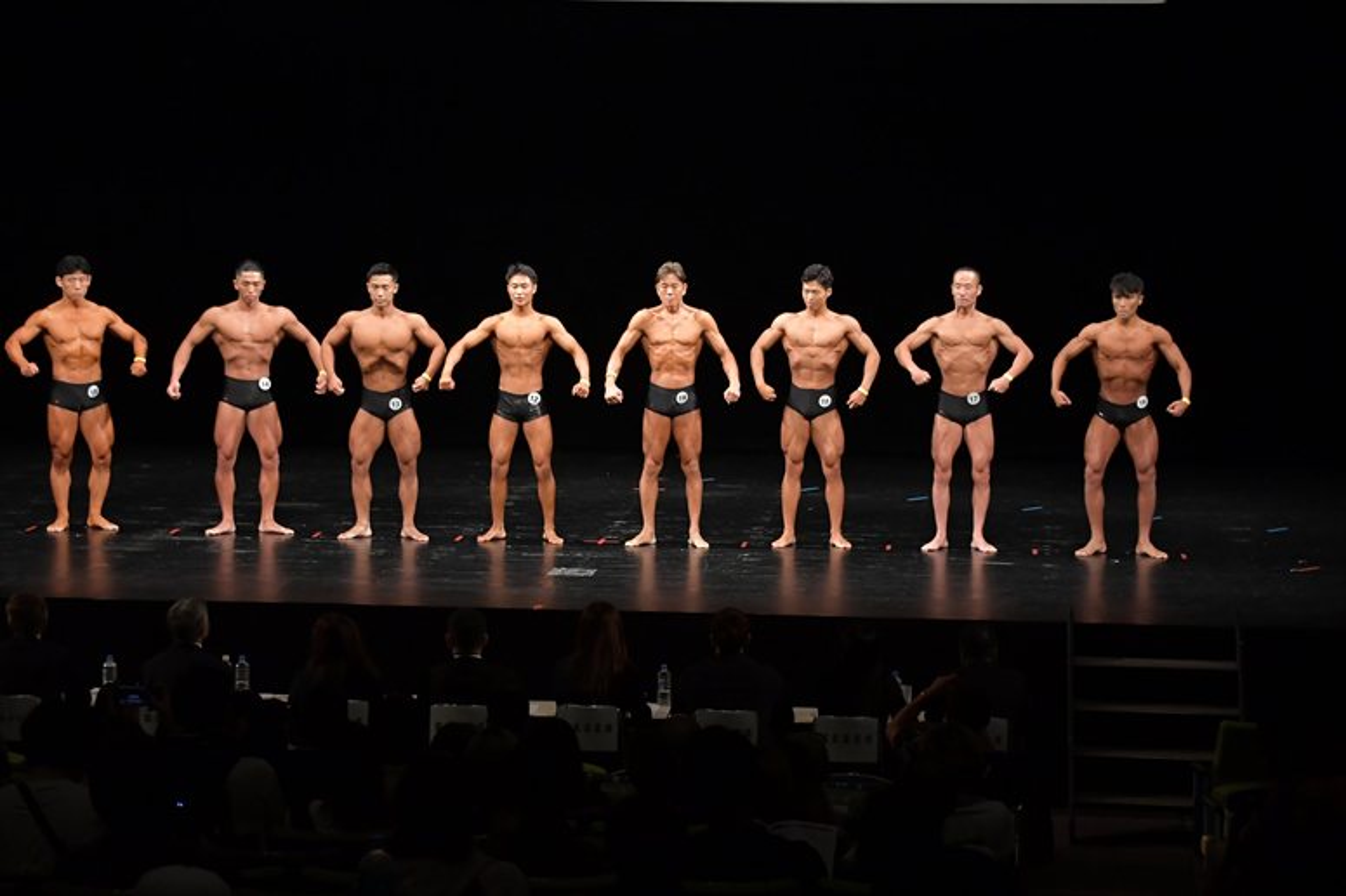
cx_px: 673
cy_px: 448
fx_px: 3625
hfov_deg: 21.0
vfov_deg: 14.1
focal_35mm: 97
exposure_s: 1/400
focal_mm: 65
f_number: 5.6
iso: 3200
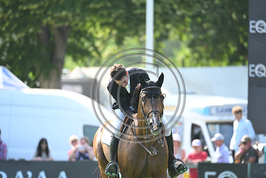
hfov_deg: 5.2
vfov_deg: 3.4
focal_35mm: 400
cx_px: 133
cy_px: 89
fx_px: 2956
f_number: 4.5
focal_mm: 400
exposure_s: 1/1250
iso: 1100
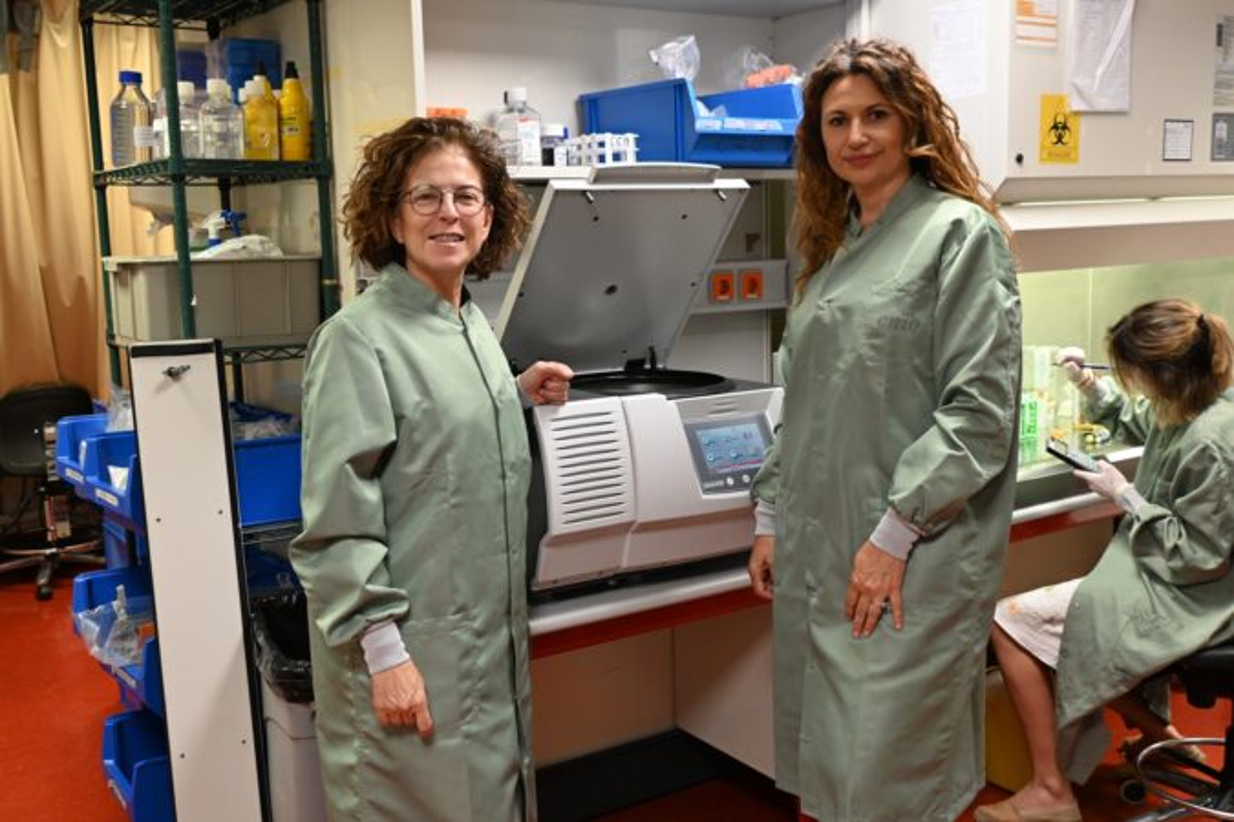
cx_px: 617
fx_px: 1234
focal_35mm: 36
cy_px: 411
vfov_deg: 36.9
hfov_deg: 53.1
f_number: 4
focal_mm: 24
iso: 2000
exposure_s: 1/125
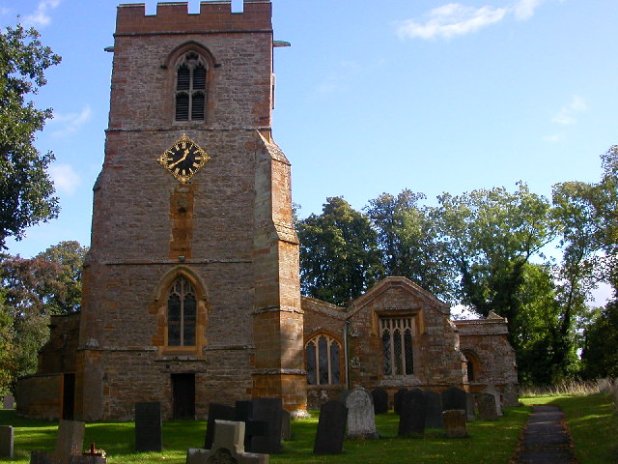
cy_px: 232
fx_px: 661
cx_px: 309
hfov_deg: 50.1
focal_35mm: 37
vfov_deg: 38.7
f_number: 4.5
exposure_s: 1/295
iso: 100
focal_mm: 5.6
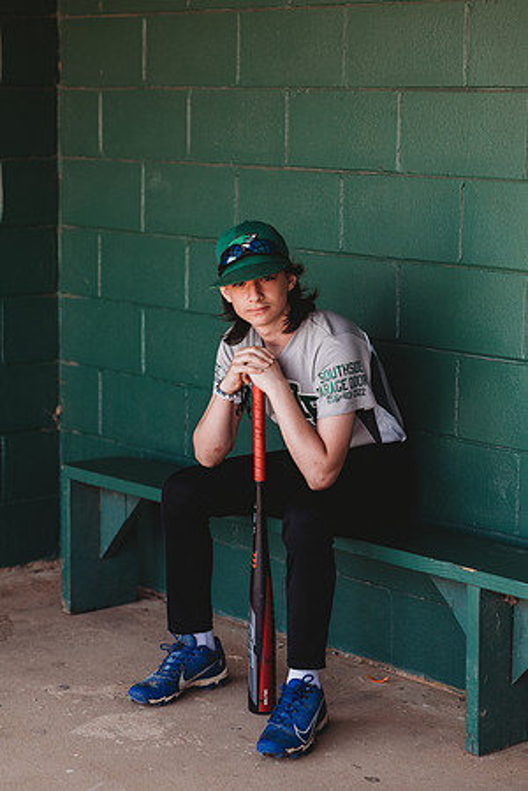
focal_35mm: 85
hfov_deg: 16.1
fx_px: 1870
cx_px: 264
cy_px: 396
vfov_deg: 23.9
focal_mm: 85
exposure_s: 1/400
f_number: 2.8
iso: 200
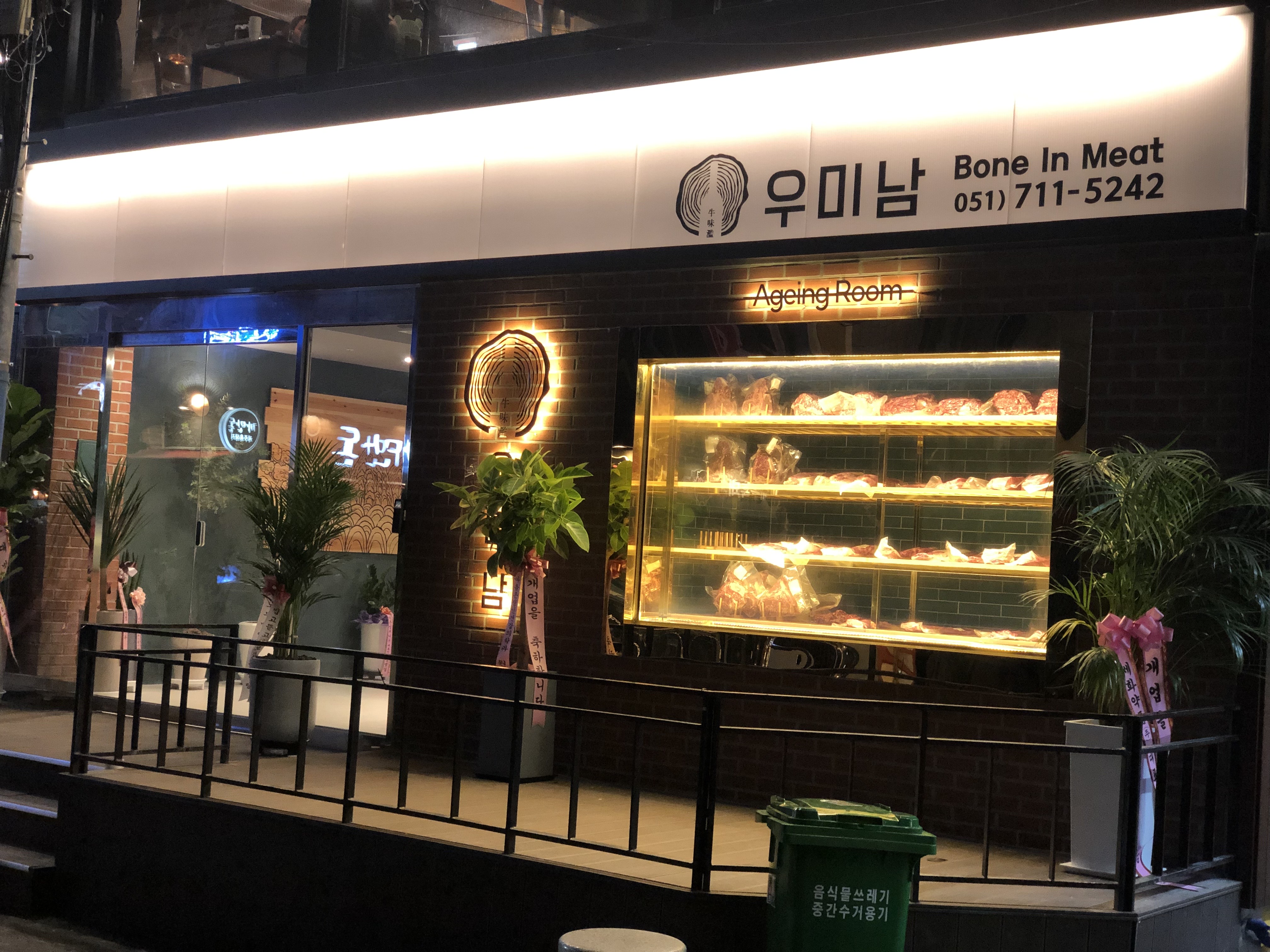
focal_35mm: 52
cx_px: 635
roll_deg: -2.7
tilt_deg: +3.0
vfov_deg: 28.0
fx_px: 1908
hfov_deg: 36.8
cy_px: 476
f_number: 2.4
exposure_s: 1/24
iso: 125
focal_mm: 6
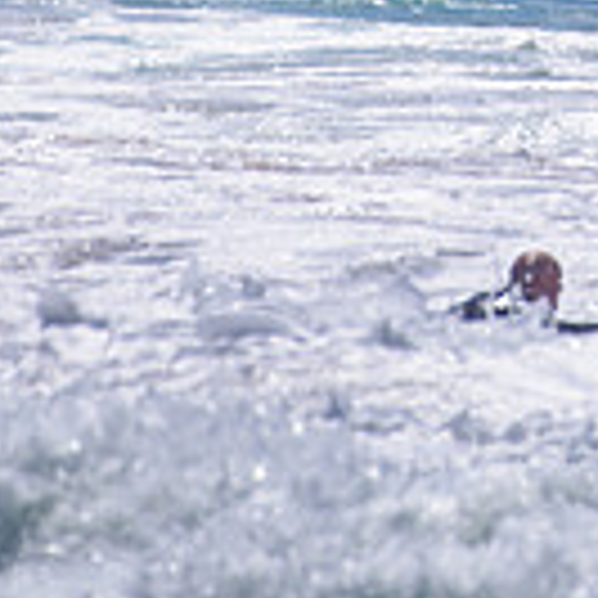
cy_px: -329
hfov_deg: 0.8
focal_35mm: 2271
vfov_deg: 0.8
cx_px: 884
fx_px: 44386
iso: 72
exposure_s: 1/2000
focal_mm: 500
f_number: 5.6
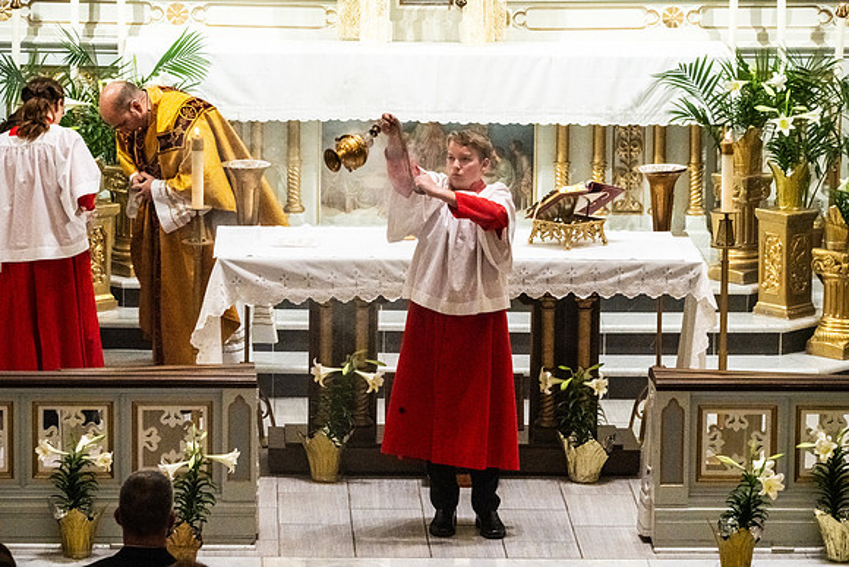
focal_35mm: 202
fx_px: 4768
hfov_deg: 10.2
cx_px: 424
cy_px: 284
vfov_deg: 6.8
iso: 5000
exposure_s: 1/60
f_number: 14
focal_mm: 200
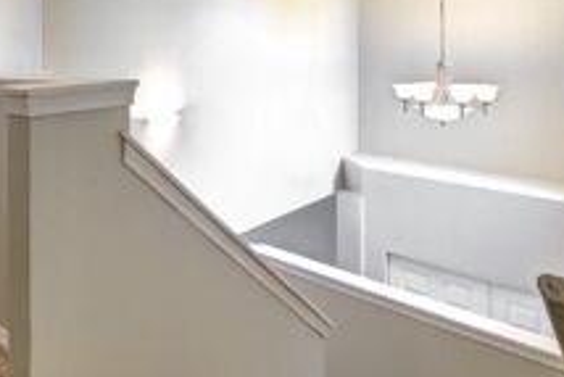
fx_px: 439
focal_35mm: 28
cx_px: 76
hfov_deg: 57.9
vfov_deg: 44.4
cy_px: 80
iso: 3200
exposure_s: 1/2
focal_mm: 10
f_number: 11
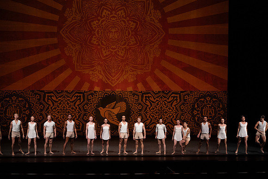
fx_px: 745
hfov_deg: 20.4
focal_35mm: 100
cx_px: 134
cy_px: 90
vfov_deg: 13.7
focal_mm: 100
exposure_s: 1/400
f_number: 8
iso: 6400
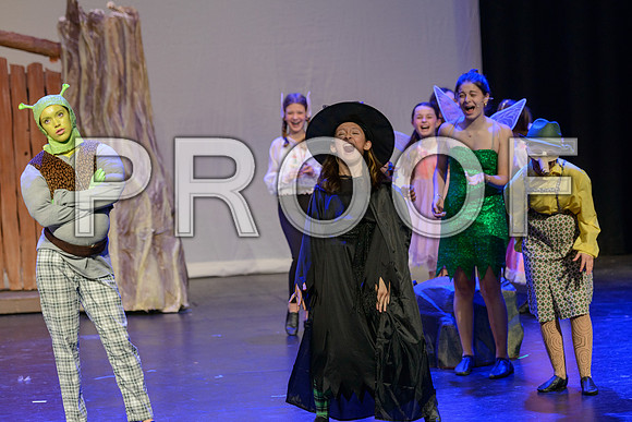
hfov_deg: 16.8
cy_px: 186
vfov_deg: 11.3
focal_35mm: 122
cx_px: 359
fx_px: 2136
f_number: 2.8
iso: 1000
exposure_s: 1/100
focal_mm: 105
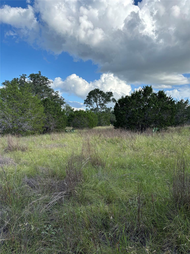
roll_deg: -1.0
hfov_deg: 53.1
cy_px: 127
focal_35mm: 26
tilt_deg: +0.1
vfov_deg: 67.3
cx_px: 95
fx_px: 190
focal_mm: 5.96
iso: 50
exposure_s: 1/2062
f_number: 1.6
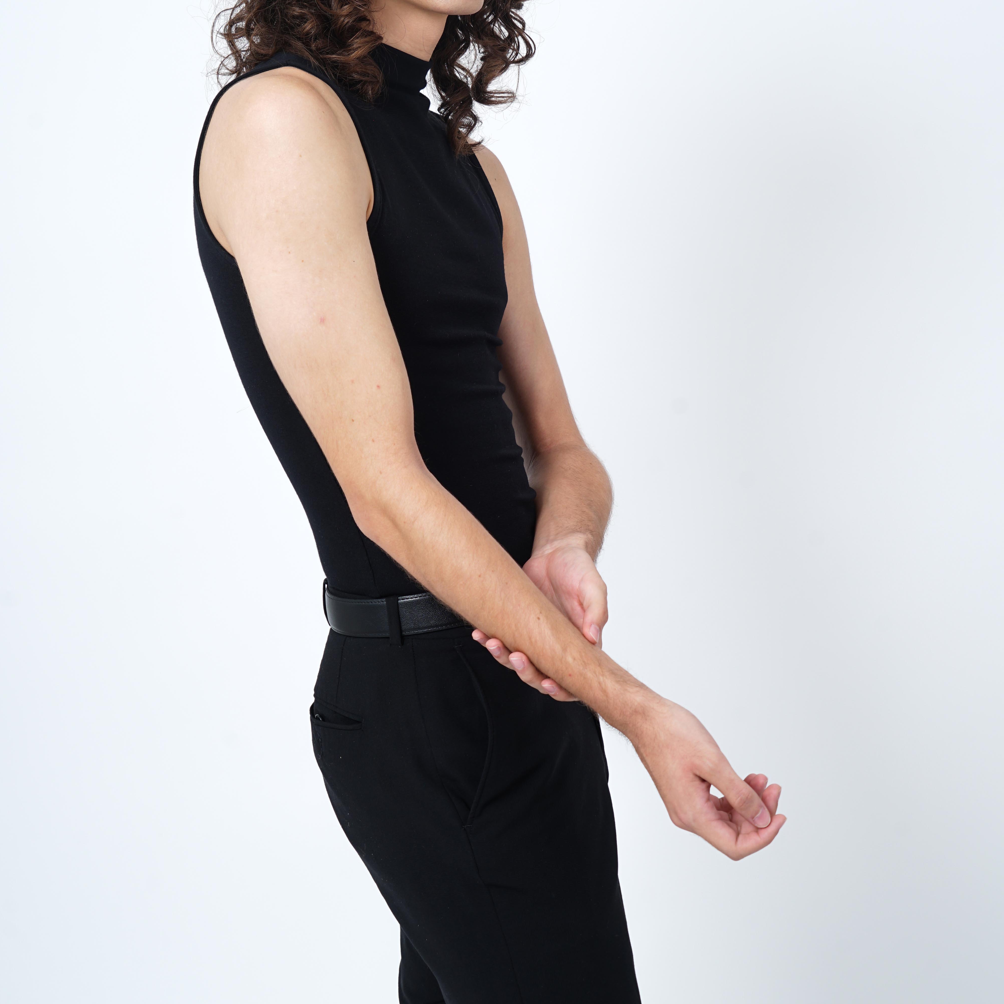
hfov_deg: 28.6
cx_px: 502
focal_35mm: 60
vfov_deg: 28.5
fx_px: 1969
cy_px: 350
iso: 80
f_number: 8
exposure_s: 1/100
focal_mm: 47
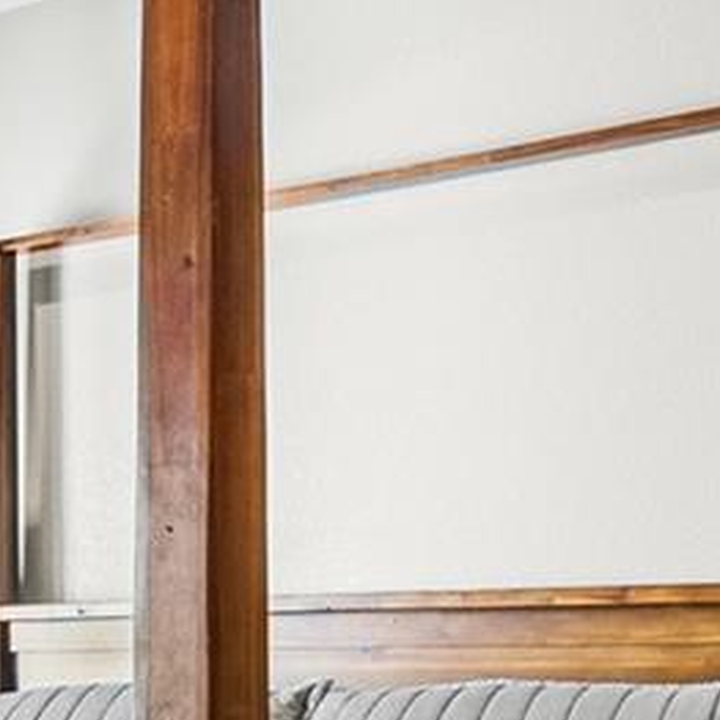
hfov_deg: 19.8
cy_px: 669
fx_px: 1953
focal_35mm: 83
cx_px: -113
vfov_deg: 20.4
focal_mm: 16
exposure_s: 1/40
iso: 200
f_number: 8
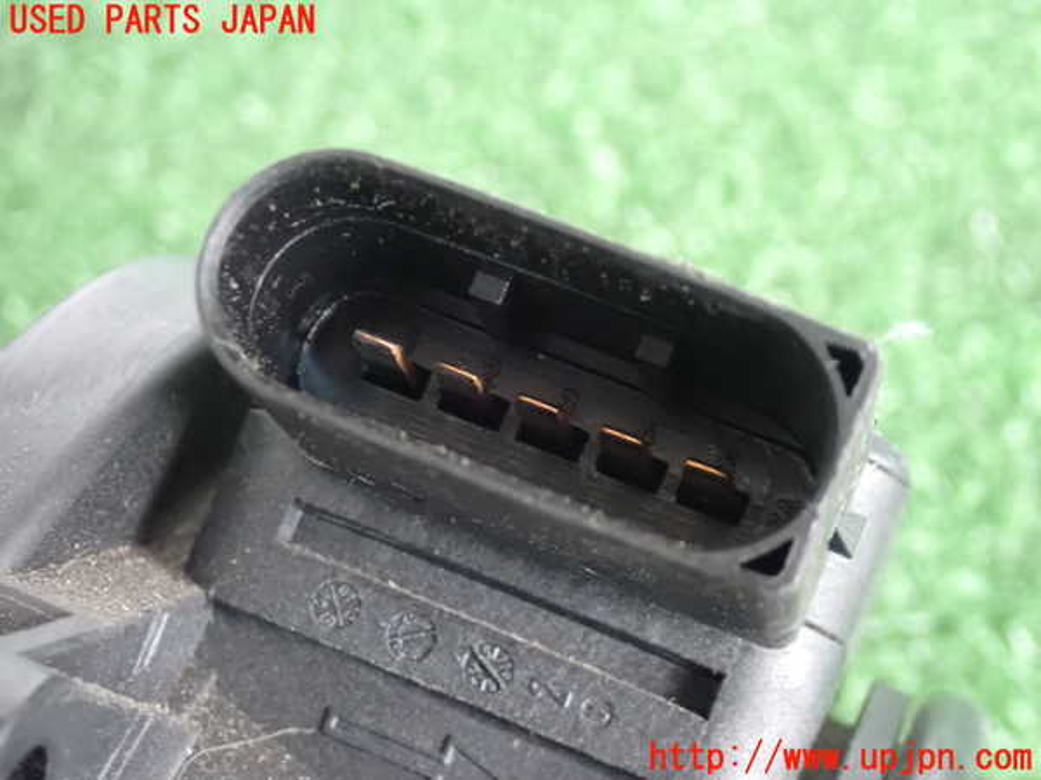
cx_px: 520
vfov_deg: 18.0
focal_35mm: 82
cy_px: 390
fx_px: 2466
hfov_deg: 23.8
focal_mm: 14.62
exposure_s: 1/20
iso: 1600
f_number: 4.3
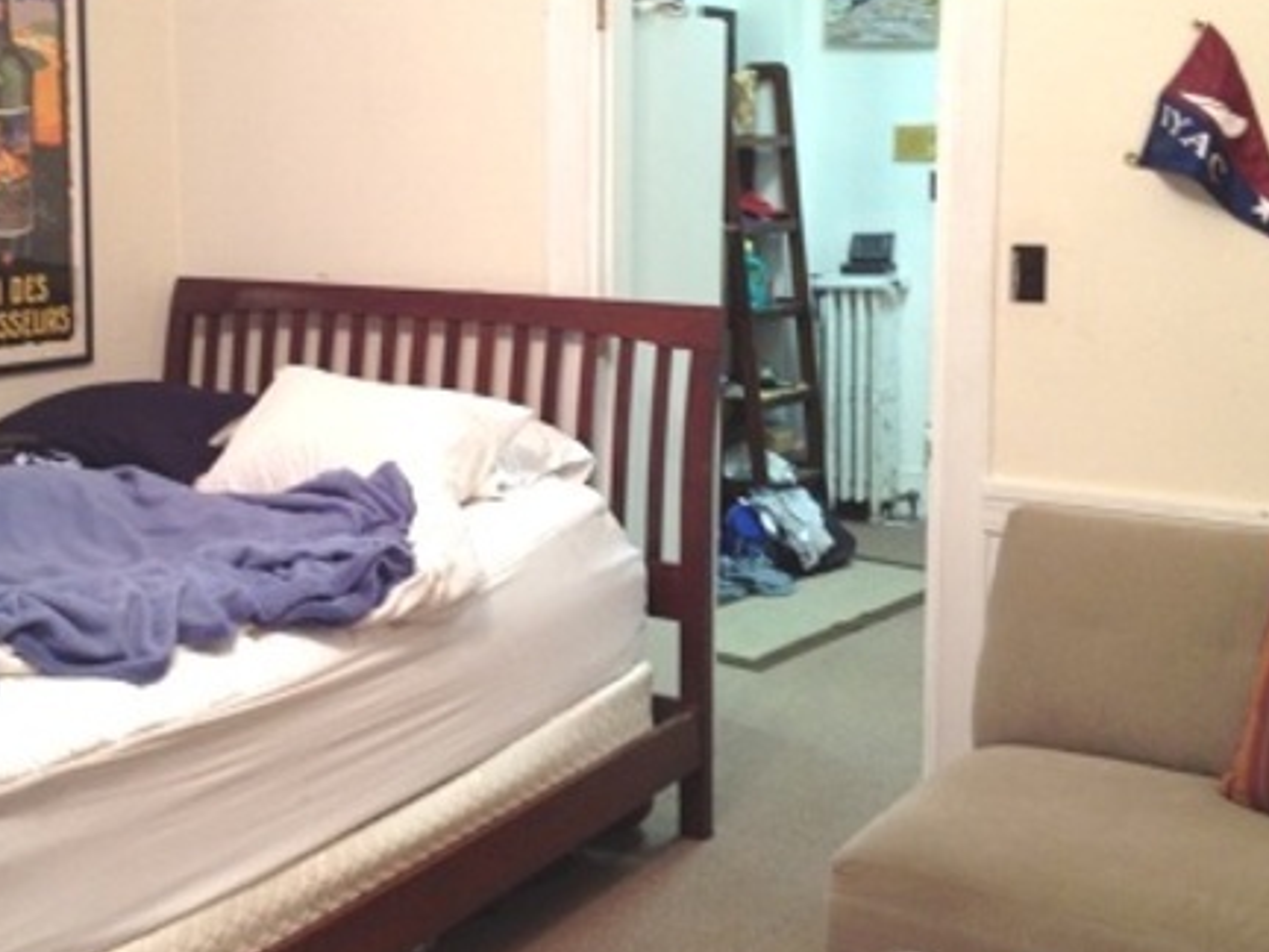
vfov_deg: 27.0
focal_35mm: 54
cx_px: 485
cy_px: 361
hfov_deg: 35.4
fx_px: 1980
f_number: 2.4
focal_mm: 4.28
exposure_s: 1/20
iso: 160
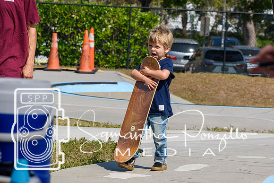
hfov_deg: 10.0
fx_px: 1563
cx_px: 137
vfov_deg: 6.7
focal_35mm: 205
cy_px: 90
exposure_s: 1/1000
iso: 200
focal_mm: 120
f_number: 8
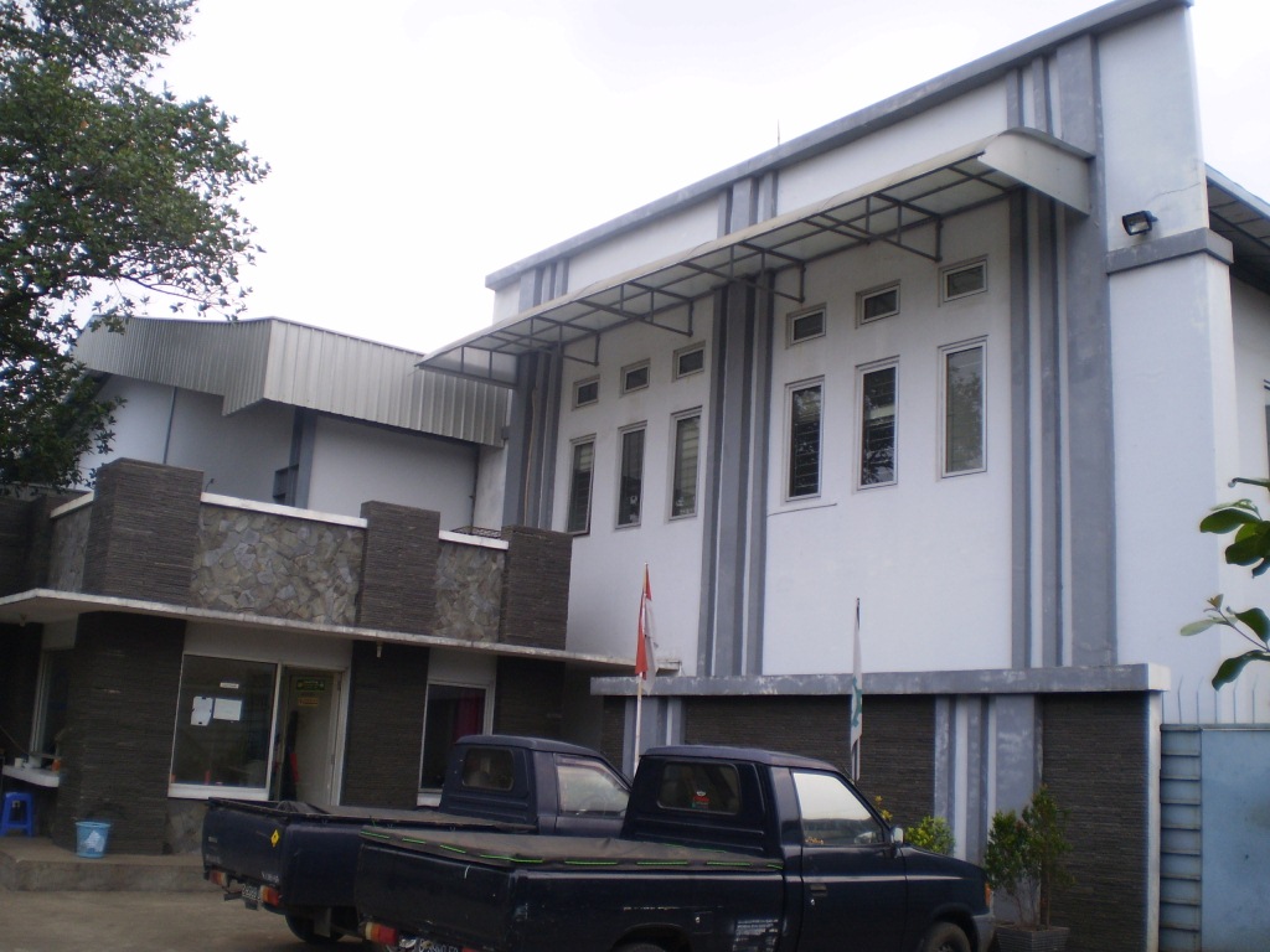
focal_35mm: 36
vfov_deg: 39.7
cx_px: 635
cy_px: 476
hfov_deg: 51.4
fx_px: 1321
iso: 64
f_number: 3.1
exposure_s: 1/80
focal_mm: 6.3
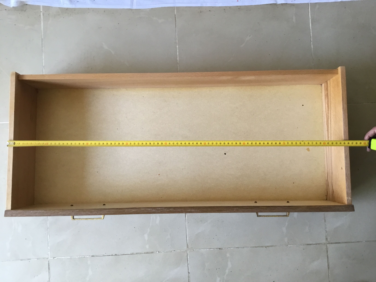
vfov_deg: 45.4
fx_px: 337
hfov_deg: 58.4
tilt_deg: -88.2
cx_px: 188
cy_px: 141
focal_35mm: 31
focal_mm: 3.3
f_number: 2.4
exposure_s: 1/33
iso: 50
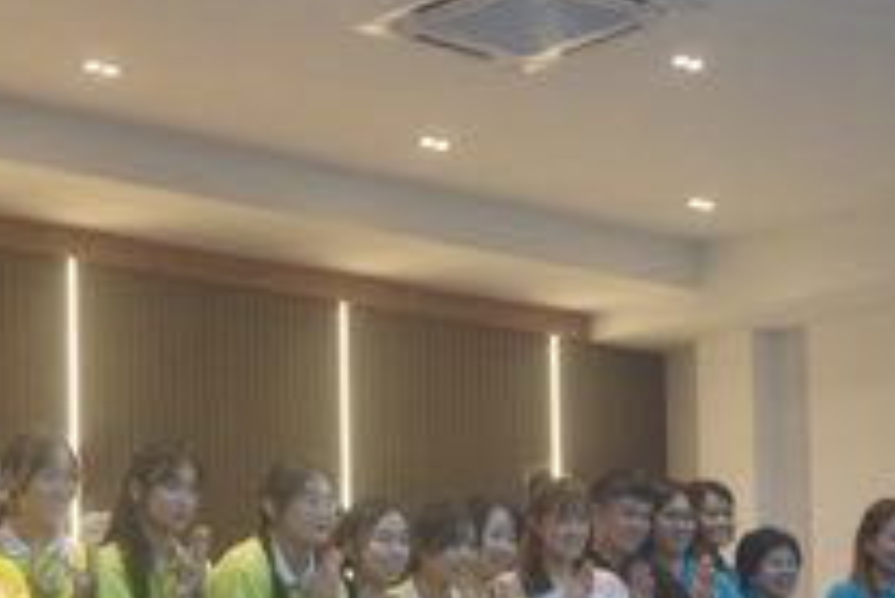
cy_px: 675
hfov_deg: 22.4
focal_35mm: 90
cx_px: 237
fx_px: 2239
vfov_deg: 14.8
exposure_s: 1/160
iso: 1600
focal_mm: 26
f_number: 4.5
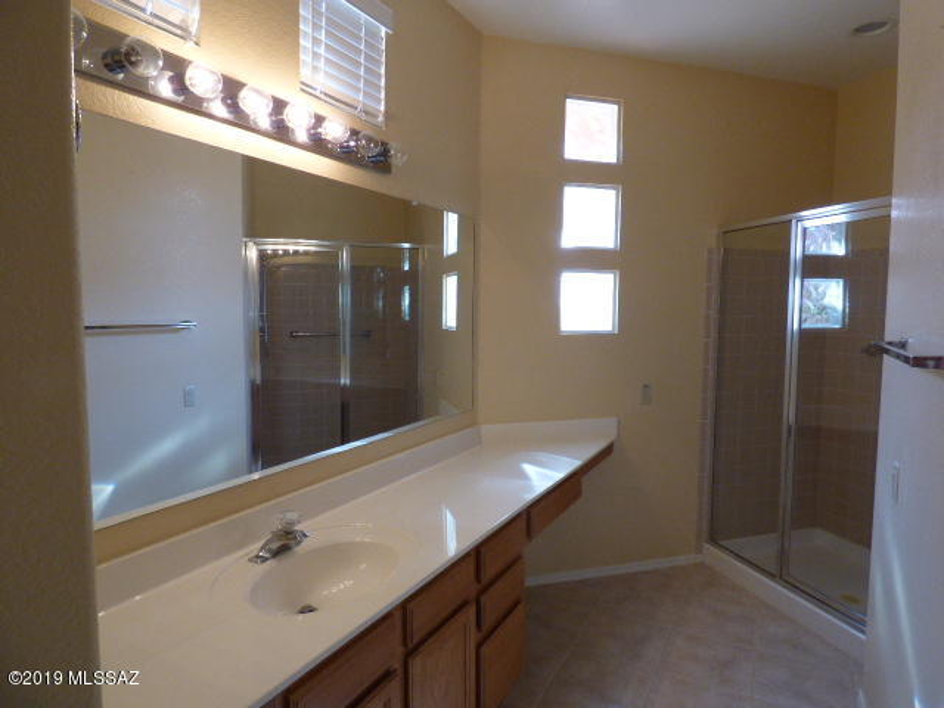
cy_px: 354
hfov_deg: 81.7
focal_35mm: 20
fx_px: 545
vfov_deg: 66.0
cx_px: 472
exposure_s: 1/60
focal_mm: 3.58
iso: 250
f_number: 2.8
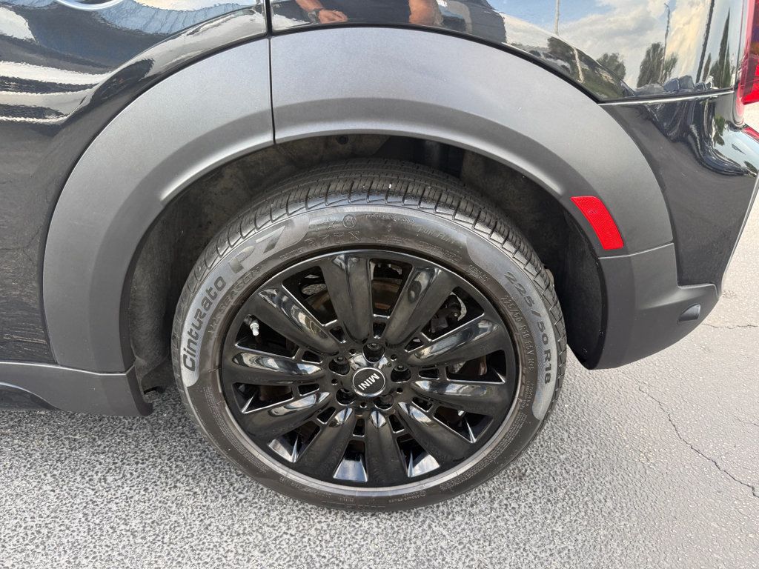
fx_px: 526
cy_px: 284
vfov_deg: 56.8
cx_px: 380
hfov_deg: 71.6
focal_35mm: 24
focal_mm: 6.76
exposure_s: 1/126
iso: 80
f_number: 1.78
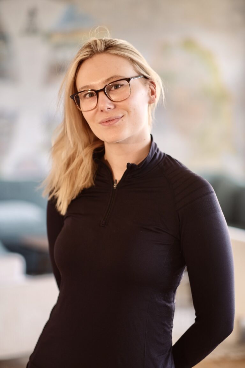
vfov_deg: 24.2
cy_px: 184
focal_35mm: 84
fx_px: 857
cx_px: 122
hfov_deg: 16.3
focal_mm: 56
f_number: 1.2
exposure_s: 1/90
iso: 200
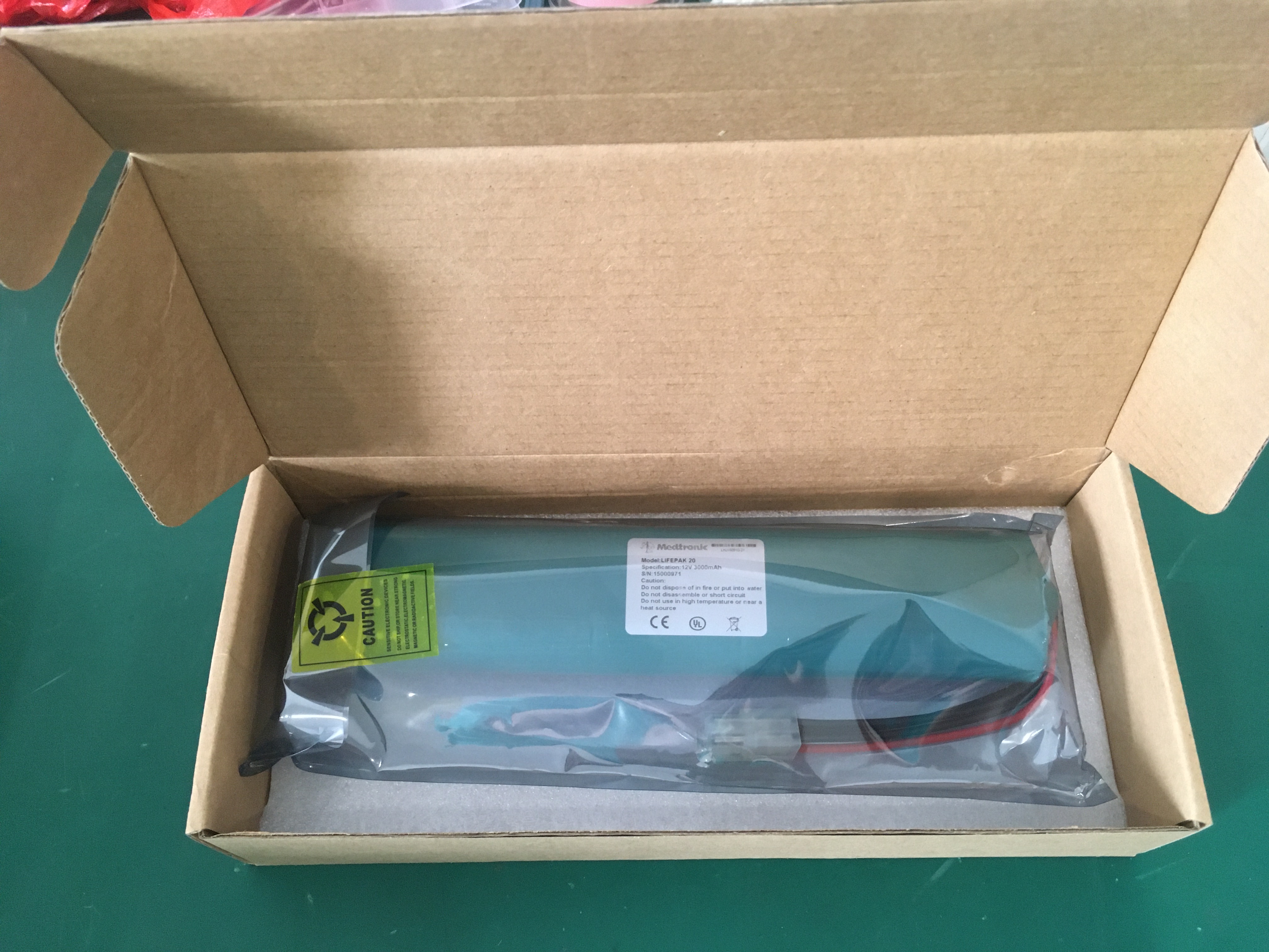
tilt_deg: -60.7
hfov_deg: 61.7
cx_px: 634
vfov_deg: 48.2
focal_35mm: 29
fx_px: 1063
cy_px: 476
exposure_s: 1/25
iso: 200
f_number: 2.2
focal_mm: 4.15
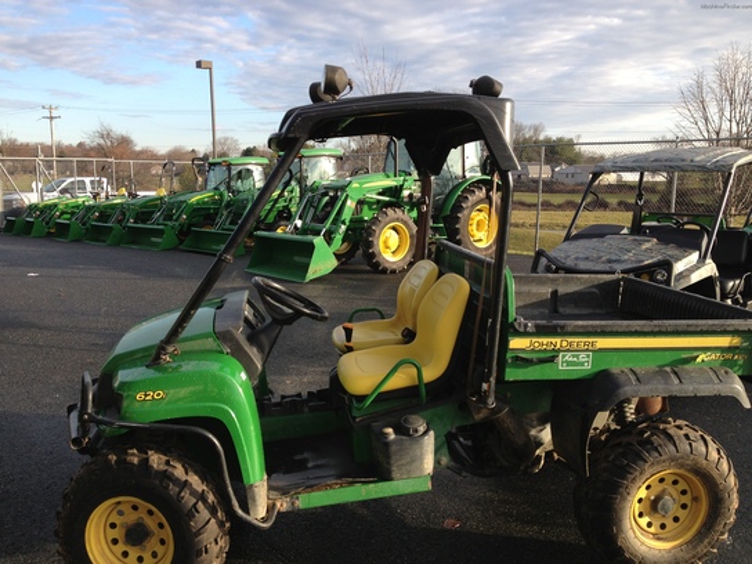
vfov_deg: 40.7
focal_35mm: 35
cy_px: 282
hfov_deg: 52.6
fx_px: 760
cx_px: 376
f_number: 2.4
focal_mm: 4.28
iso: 50
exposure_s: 1/464
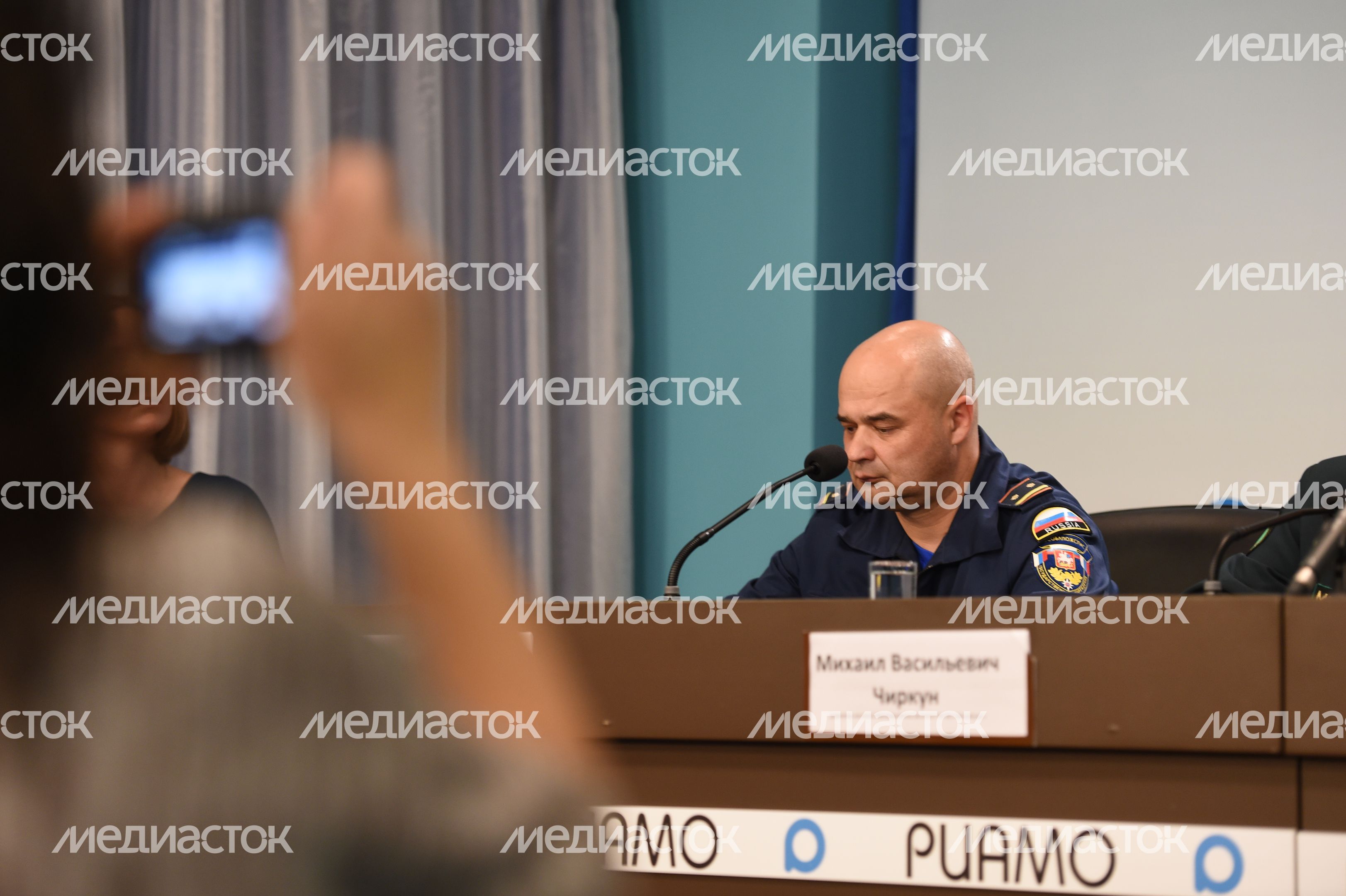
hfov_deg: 17.7
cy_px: 448
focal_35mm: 116
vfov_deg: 11.8
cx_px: 673
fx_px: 4335
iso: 1600
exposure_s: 1/250
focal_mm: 116
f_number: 3.5
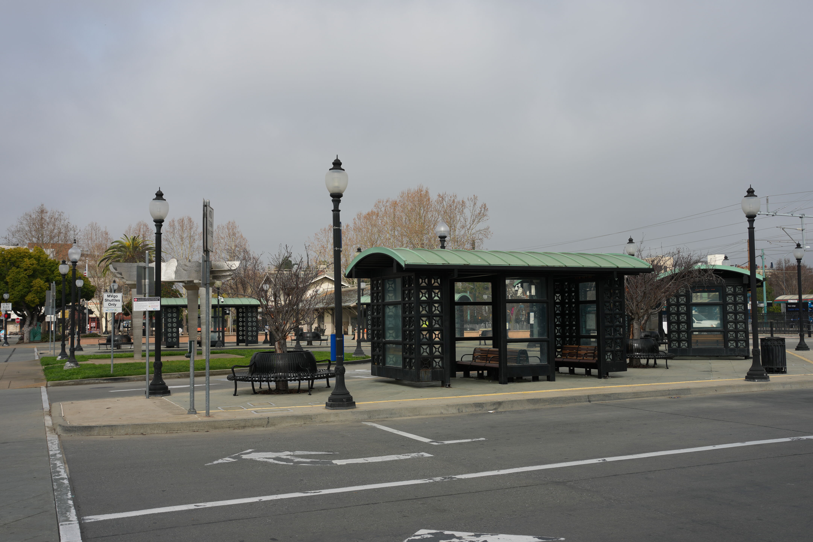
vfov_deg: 36.9
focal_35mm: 36
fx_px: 813
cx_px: 406
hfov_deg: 53.1
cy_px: 271
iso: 100
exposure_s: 1/400
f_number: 7.1
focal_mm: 36
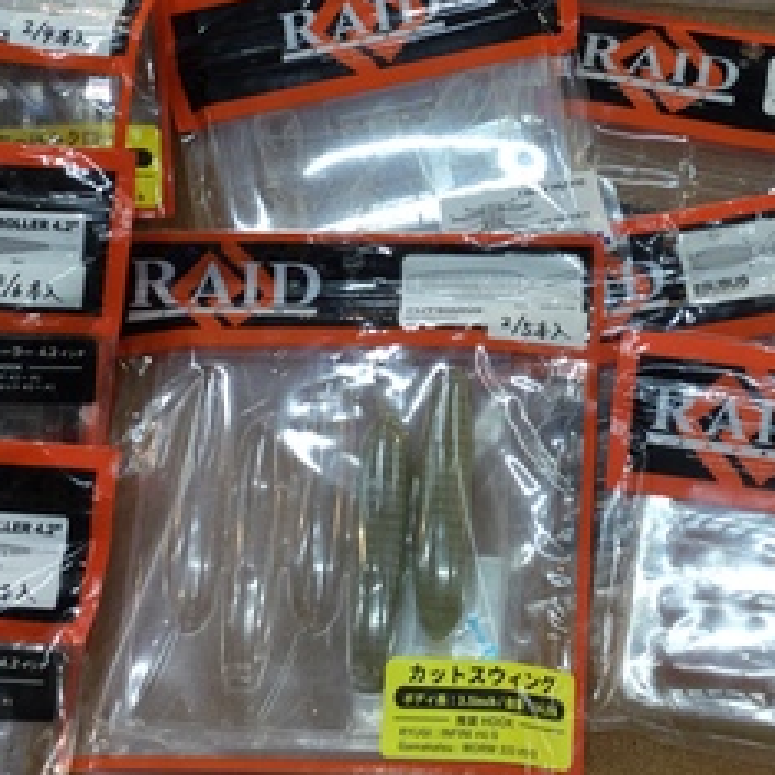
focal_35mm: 70
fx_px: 1773
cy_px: 119
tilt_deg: -67.1
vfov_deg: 24.1
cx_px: 518
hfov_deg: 24.5
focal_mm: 3.3
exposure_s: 1/60
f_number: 2.4
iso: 32
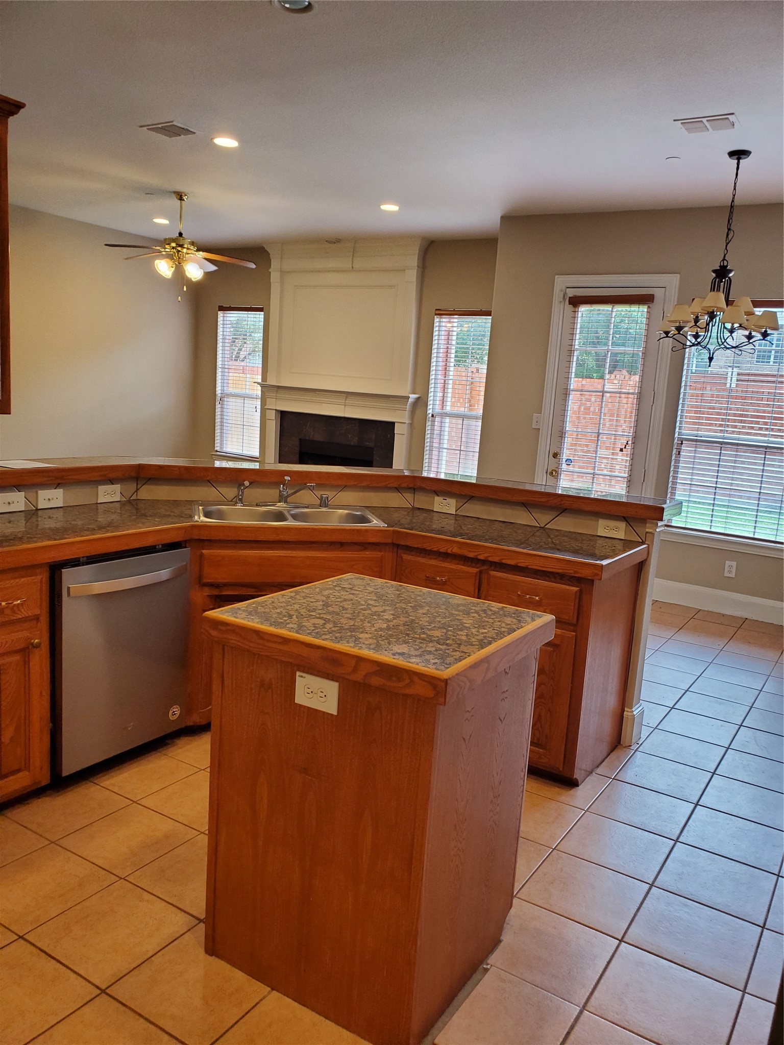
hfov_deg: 53.1
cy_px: 522
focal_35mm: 26
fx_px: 785
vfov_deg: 67.3
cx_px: 392
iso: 200
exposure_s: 1/120
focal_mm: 4.3
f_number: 2.4
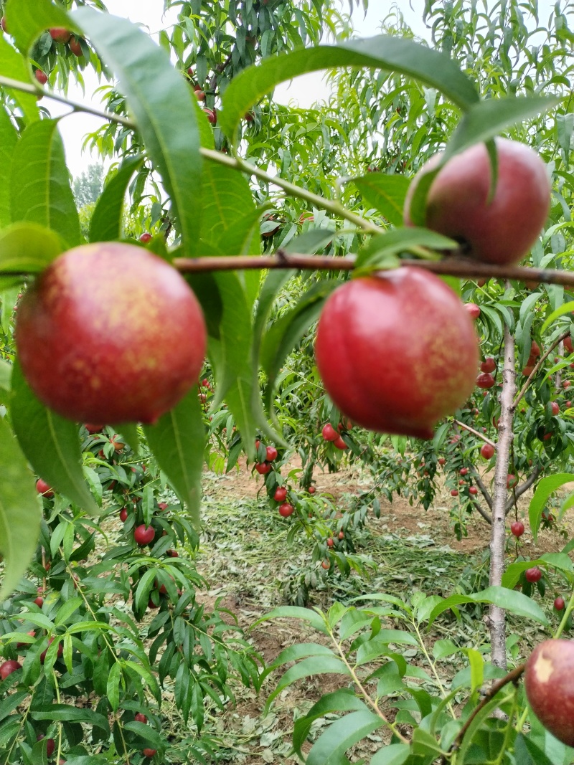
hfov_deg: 53.1
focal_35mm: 26
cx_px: 287
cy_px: 382
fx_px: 575
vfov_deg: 67.3
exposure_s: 1/130
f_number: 1.8
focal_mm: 4.75
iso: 100
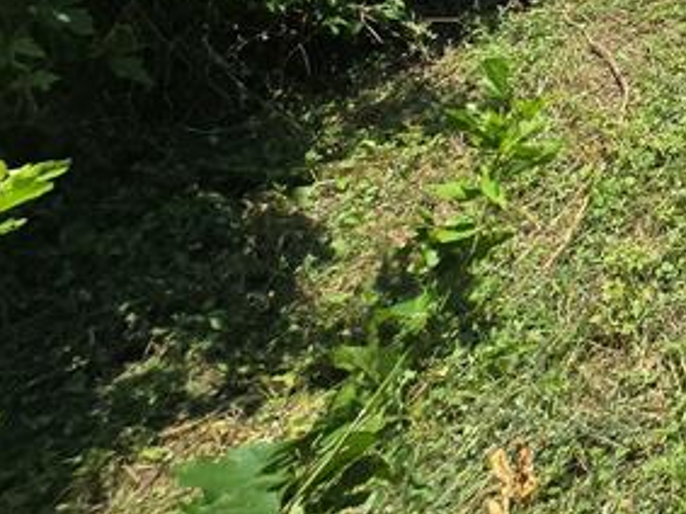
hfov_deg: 24.3
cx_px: 1159
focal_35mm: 47
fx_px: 931
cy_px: -289
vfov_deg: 23.5
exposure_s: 1/2105
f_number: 2.2
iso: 50
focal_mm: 2.2
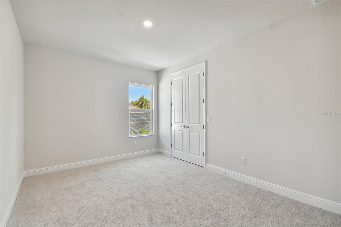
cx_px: 170
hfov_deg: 100.4
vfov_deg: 77.3
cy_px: 114
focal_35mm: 15
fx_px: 142
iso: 100
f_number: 7.1
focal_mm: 10
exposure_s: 1/20
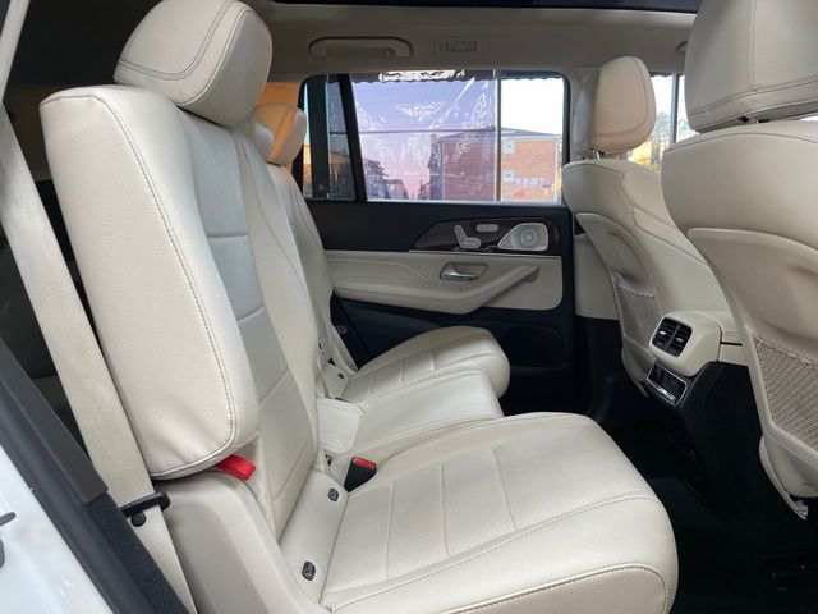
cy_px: 307
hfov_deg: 67.3
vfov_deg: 53.1
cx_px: 409
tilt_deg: -7.9
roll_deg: +1.3
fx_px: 614
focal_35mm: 26
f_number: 1.6
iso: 64
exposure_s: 1/60
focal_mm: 4.2
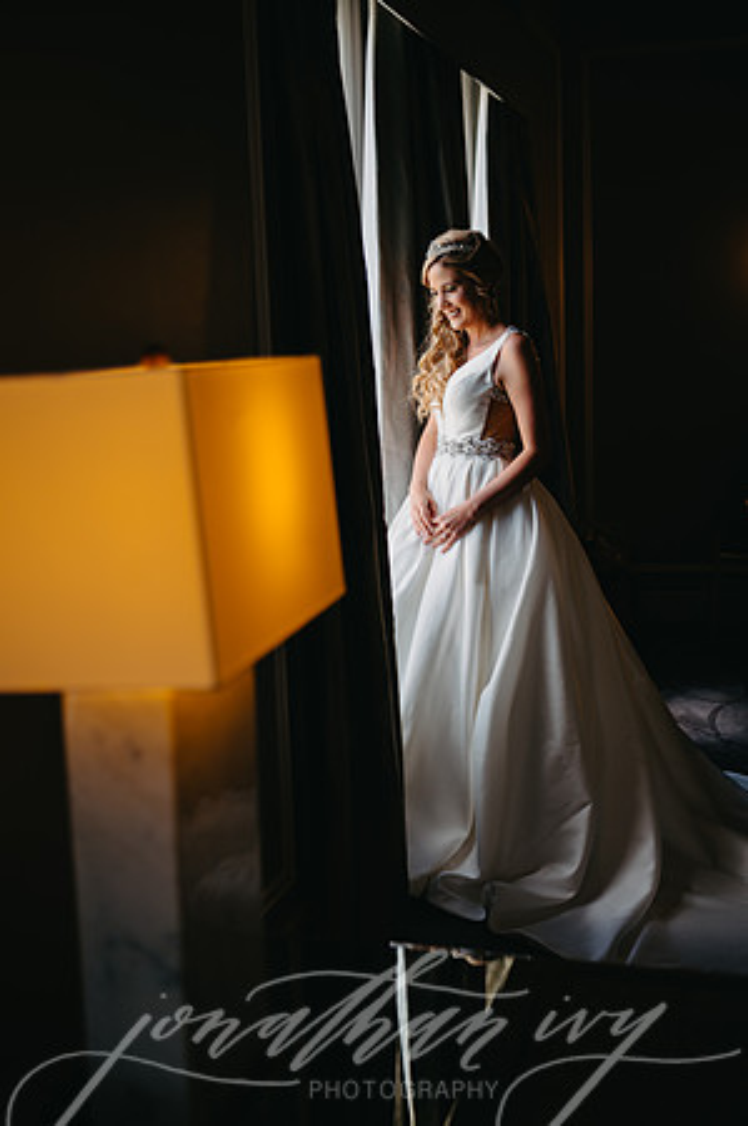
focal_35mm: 45
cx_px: 374
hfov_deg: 29.8
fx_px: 1406
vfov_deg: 43.6
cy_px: 563
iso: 100
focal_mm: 45
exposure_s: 1/125
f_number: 2.8
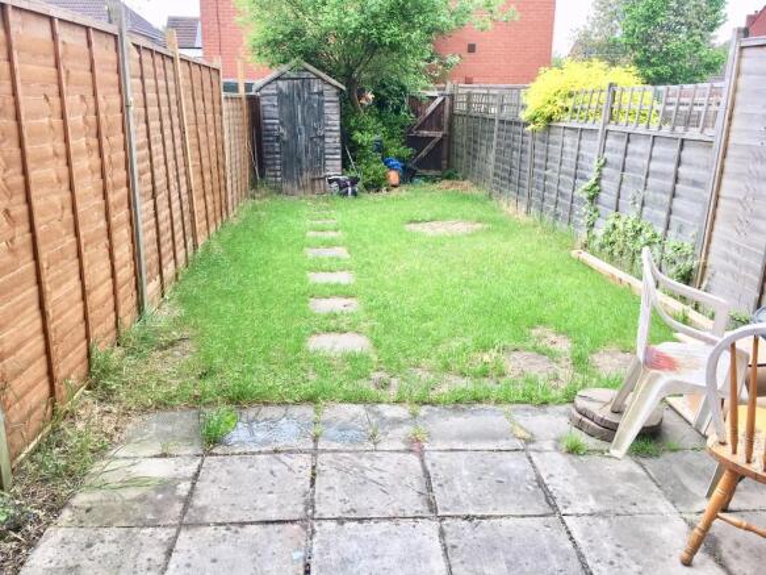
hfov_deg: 61.7
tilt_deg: -17.2
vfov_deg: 48.2
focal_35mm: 29
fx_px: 642
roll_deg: -1.1
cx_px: 383
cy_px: 288
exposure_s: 1/133
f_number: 2.2
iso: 25
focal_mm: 4.15
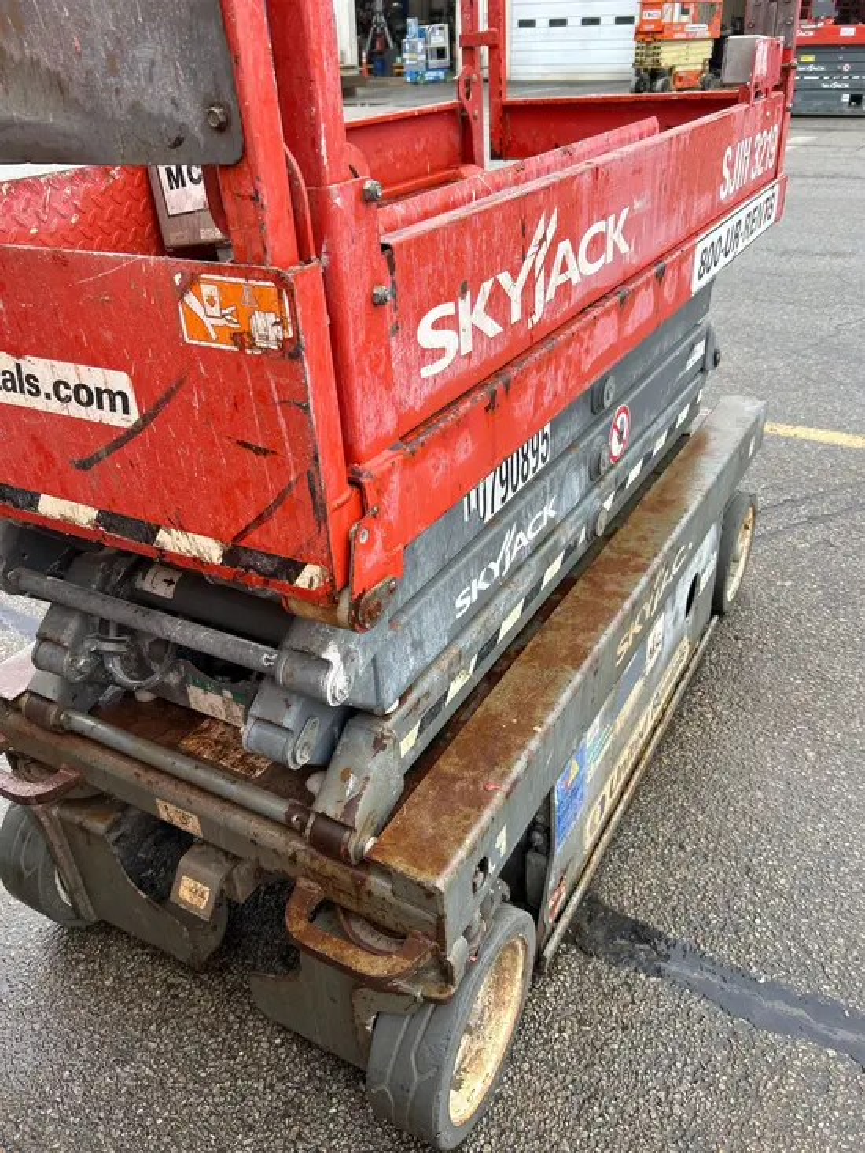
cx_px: 432
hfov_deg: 53.1
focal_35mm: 26
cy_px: 576
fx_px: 866
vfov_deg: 67.3
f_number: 1.5
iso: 40
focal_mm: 5.7
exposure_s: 1/262
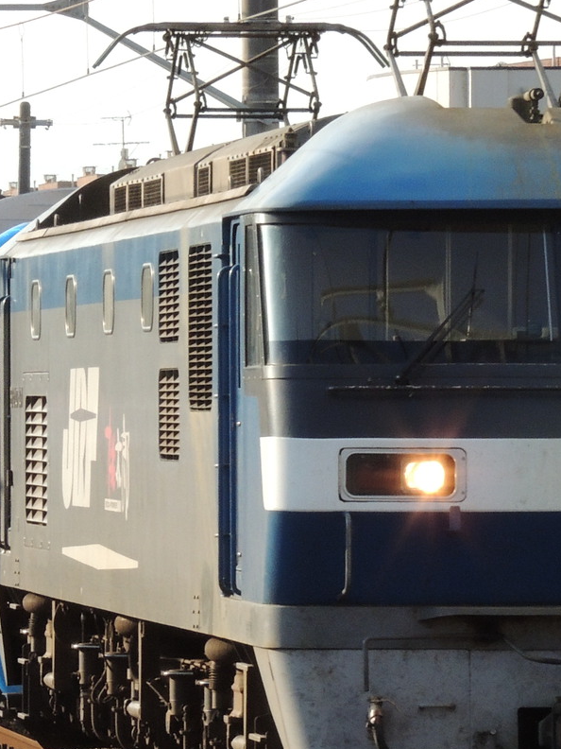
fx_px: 8903
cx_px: 230
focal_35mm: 412
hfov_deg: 3.6
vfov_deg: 4.8
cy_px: 421
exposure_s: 1/400
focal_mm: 30.3
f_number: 8
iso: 400
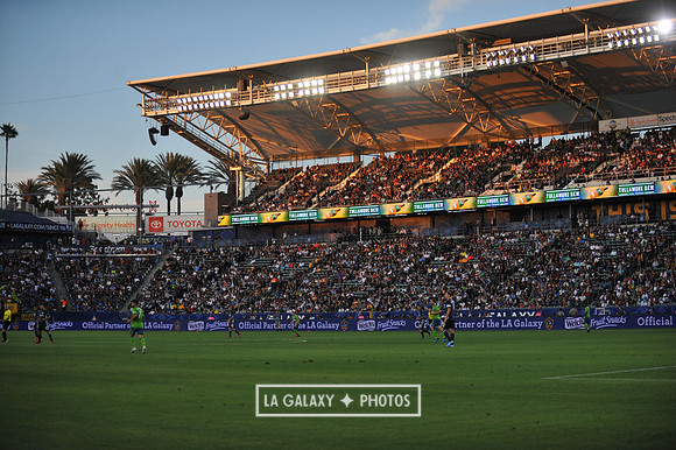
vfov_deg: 19.4
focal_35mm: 70
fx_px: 1314
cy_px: 225
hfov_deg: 28.9
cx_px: 338
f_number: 2.8
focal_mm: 70
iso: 1600
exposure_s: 1/4000
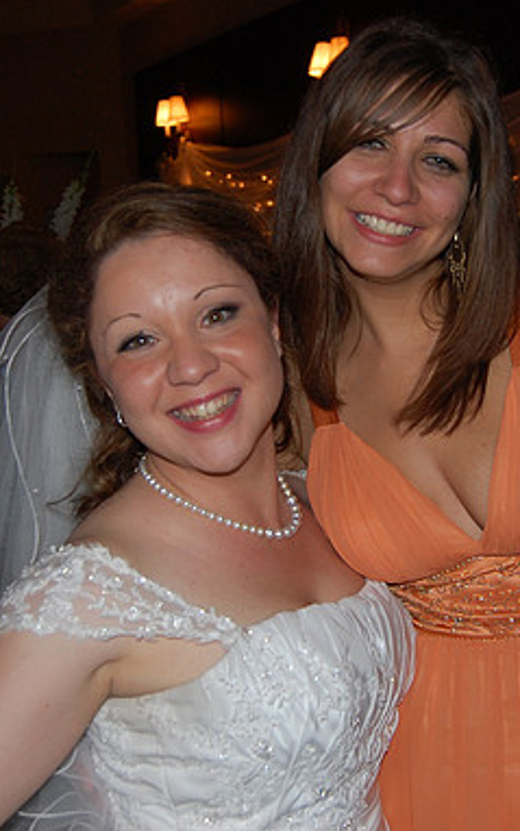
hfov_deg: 25.2
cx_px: 355
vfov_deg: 39.6
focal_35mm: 51
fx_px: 1156
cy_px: 413
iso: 400
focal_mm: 22
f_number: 3.8
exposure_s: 1/60
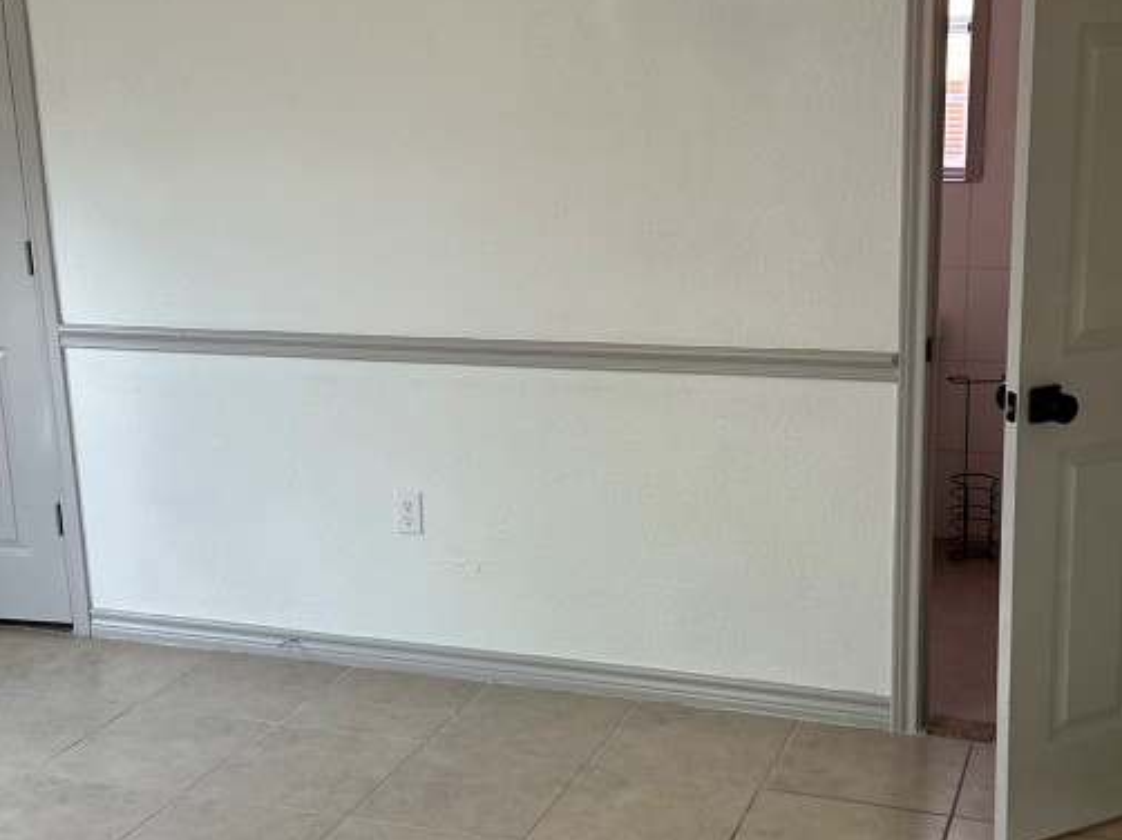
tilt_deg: -11.2
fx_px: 1587
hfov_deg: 38.9
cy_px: 451
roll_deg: +3.2
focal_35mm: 49
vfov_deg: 29.6
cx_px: 534
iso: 160
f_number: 1.78
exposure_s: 1/120
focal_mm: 6.86
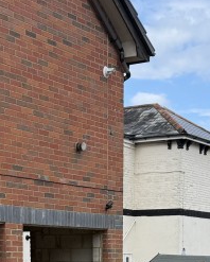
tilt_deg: -6.5
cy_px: 317
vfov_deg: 18.7
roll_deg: -0.7
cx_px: 134
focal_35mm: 97
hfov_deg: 15.9
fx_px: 753
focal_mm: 6.76
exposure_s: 1/2110
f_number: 1.78
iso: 80
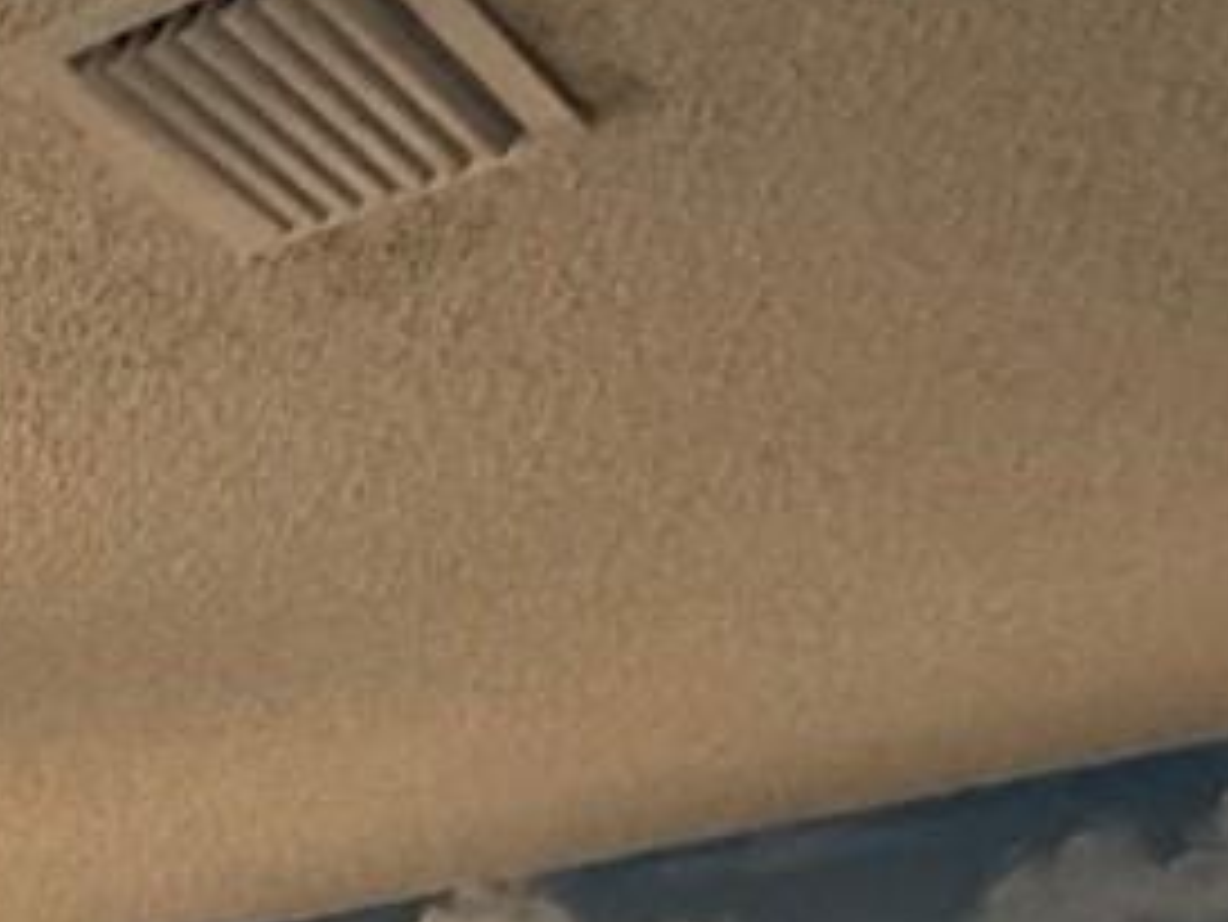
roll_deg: +0.7
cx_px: -715
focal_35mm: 82
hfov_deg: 19.9
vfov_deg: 14.2
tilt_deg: -7.3
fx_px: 2910
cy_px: 1988
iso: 500
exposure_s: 1/60
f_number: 2.2
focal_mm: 2.22
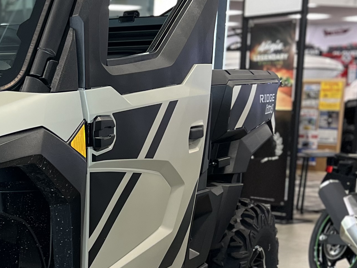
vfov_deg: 17.7
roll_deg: +1.1
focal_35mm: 82
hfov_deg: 21.6
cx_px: -104
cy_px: 241
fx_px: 846
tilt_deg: -10.6
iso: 125
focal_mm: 5.7
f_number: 1.5
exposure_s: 1/60
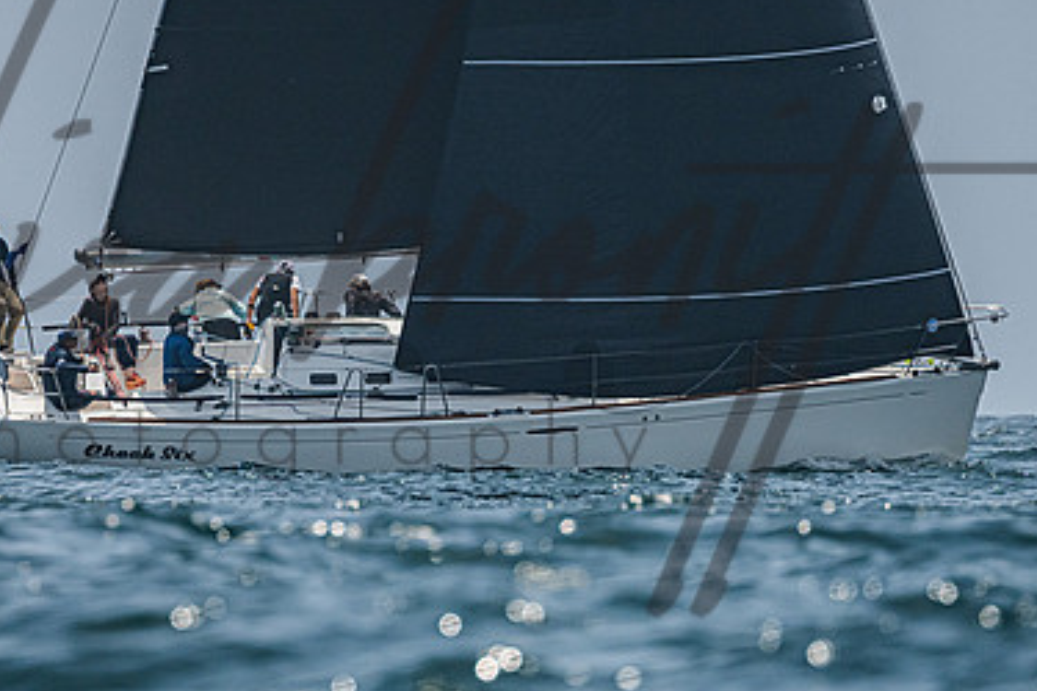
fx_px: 24051
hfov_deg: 2.5
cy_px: 414
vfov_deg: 1.6
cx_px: 454
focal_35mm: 835
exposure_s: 1/5000
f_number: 6.3
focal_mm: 400
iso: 400
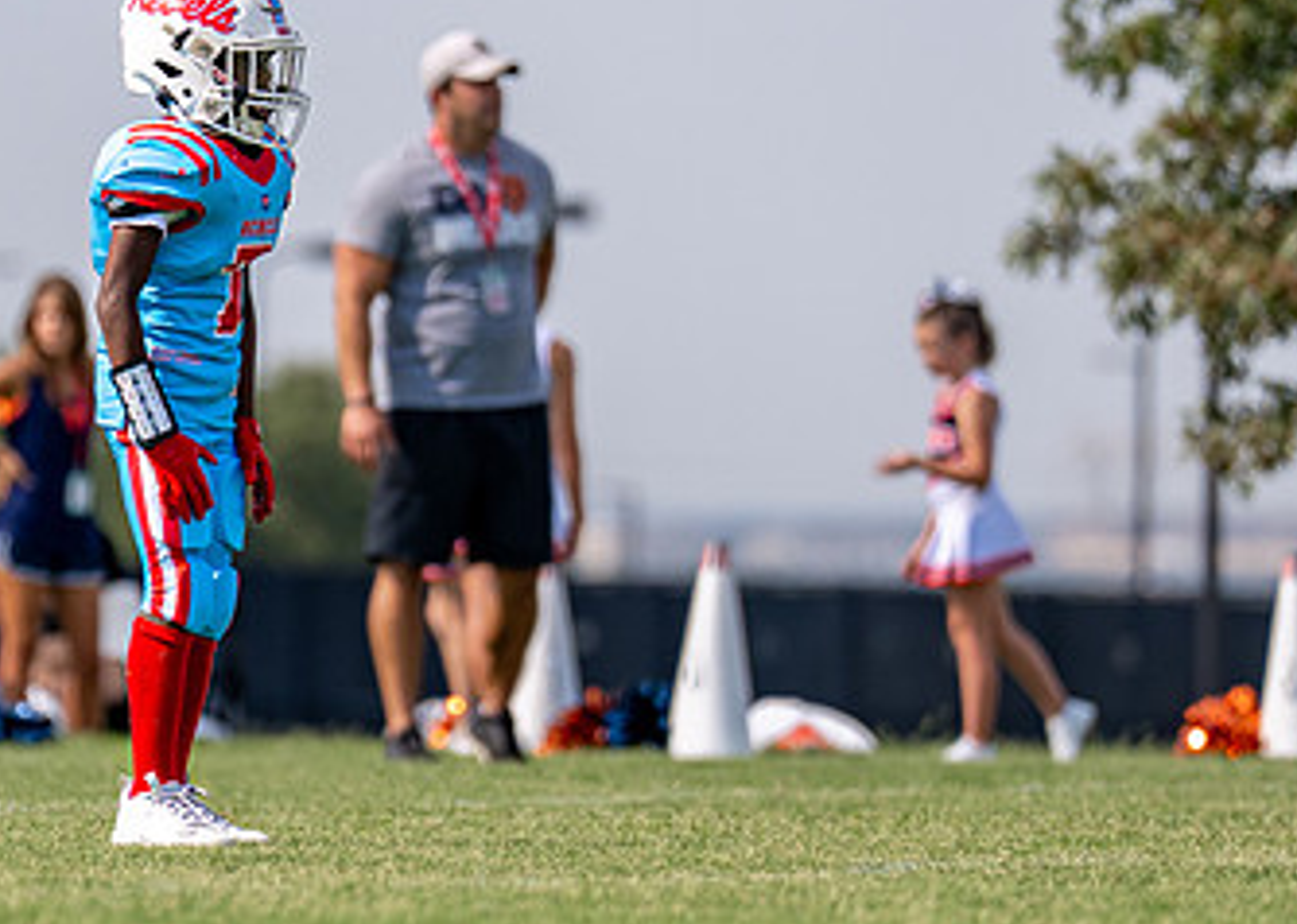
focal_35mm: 600
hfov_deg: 3.4
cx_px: 205
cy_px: 417
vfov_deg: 2.4
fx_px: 22084
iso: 125
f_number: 2.8
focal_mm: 200
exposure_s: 1/3200
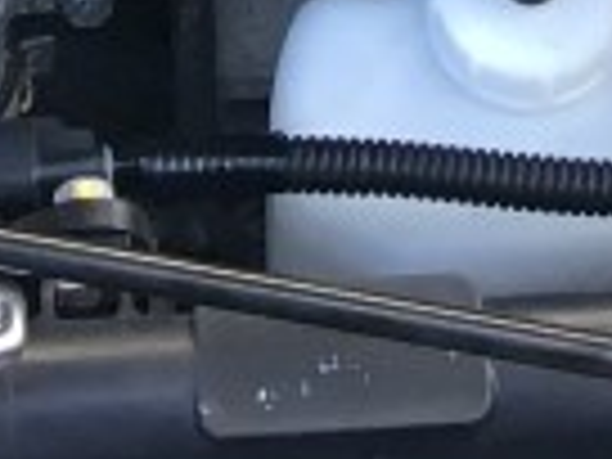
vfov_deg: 6.0
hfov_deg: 9.0
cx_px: 338
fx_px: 3872
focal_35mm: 219
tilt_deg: -40.8
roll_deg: -1.9
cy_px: -1210
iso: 25
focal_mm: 4.15
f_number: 2.2
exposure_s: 1/40
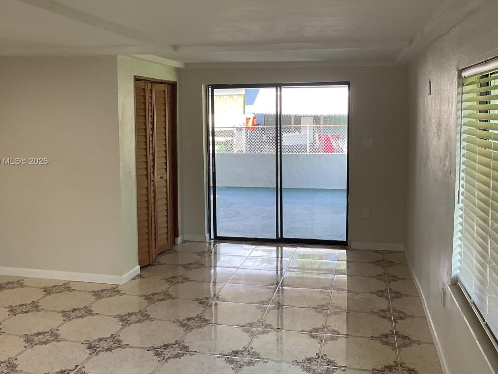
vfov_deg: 38.6
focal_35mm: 37
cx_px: 239
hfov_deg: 50.1
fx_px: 532
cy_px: 162
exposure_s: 1/120
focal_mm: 3
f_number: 1.8
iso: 32
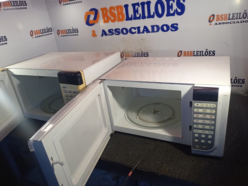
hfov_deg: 63.5
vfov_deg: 49.7
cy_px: 93
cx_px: 124
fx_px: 200
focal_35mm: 28
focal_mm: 4.7
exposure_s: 1/134
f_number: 1.79
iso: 100
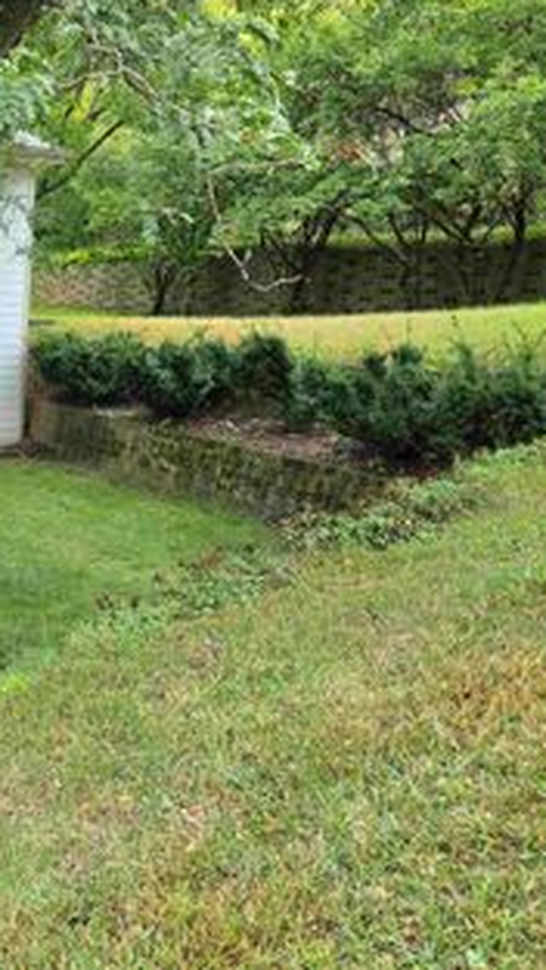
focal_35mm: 40
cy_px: 404
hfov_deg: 26.1
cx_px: -127
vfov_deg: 50.3
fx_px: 1030
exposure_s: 1/182
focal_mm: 5.4
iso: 40
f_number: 1.8
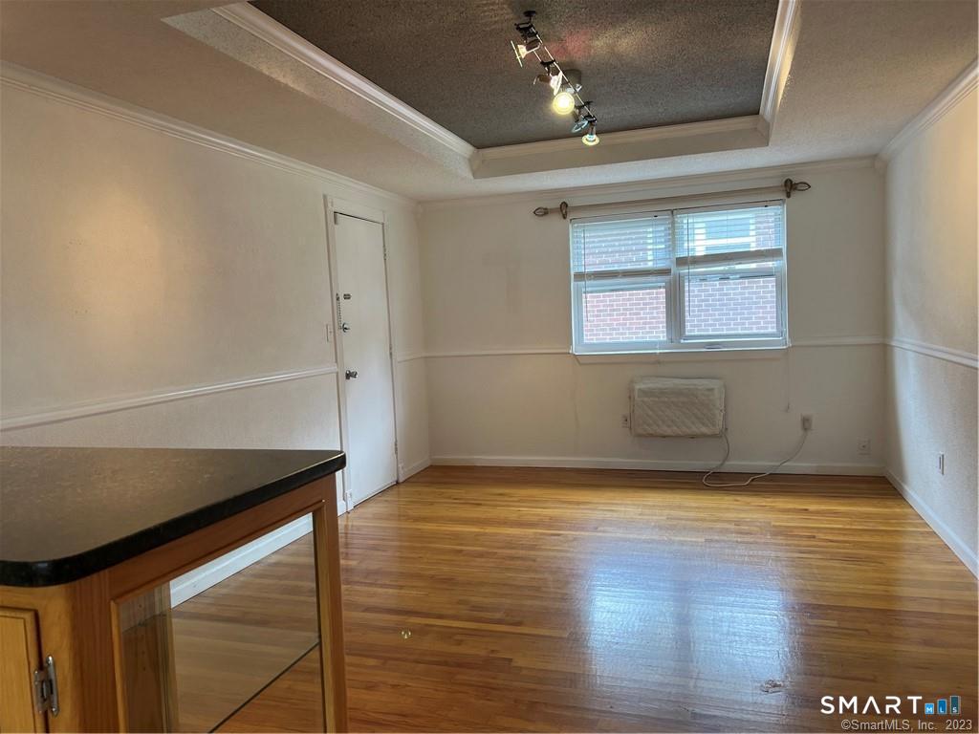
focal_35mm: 26
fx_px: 735
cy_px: 367
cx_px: 490
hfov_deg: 67.3
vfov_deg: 53.1
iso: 64
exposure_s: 1/120
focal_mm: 5.7
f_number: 1.5
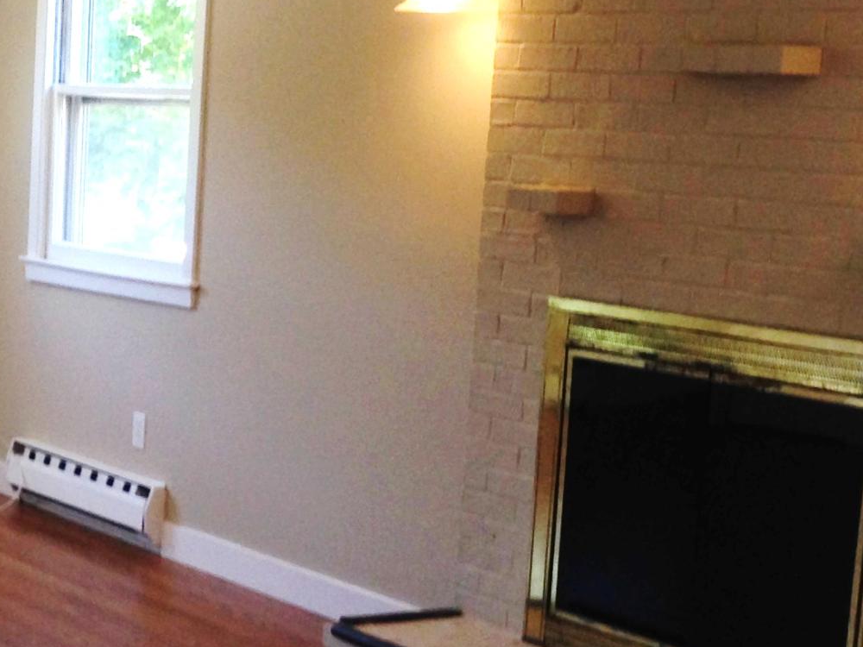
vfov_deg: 14.9
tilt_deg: -8.5
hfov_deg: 18.8
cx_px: -162
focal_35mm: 99
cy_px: 467
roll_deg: -0.3
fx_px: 2468
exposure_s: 1/46
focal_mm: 4.12
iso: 50
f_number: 2.4
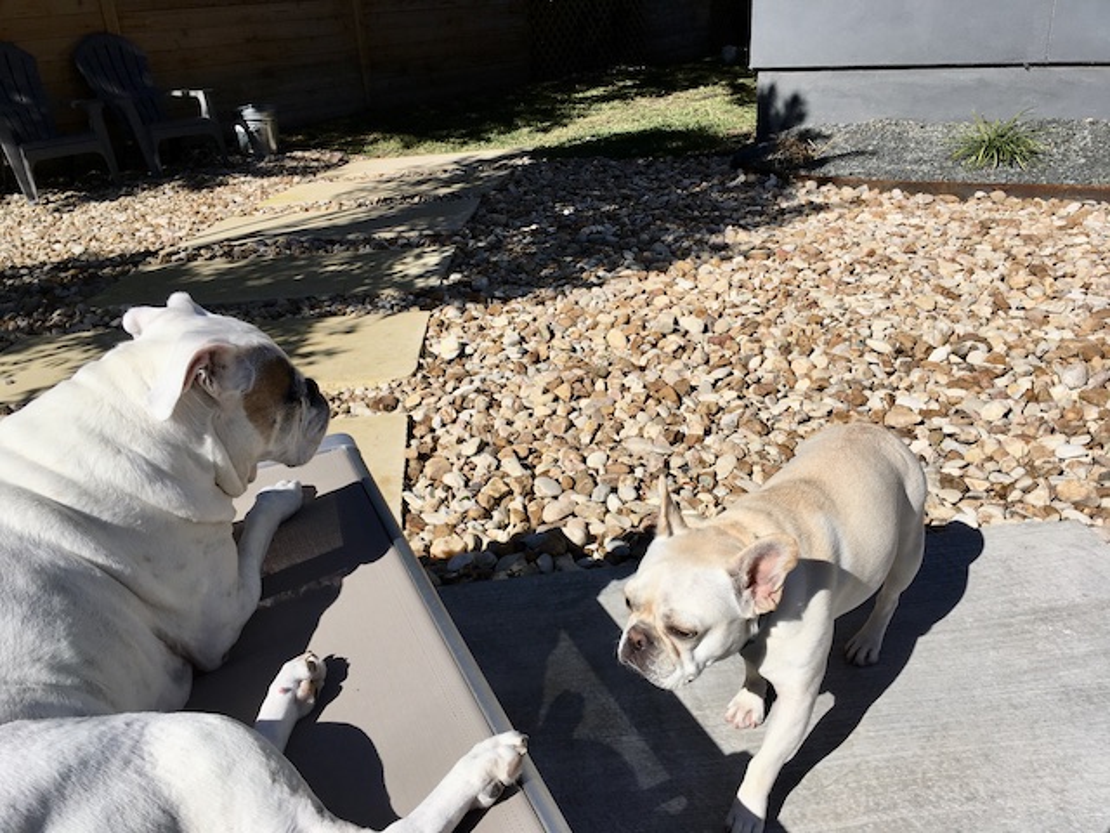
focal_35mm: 29
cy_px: 416
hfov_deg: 61.7
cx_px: 555
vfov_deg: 48.2
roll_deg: +4.7
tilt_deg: -27.3
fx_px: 930
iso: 25
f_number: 2.2
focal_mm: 4.15
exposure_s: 1/2564
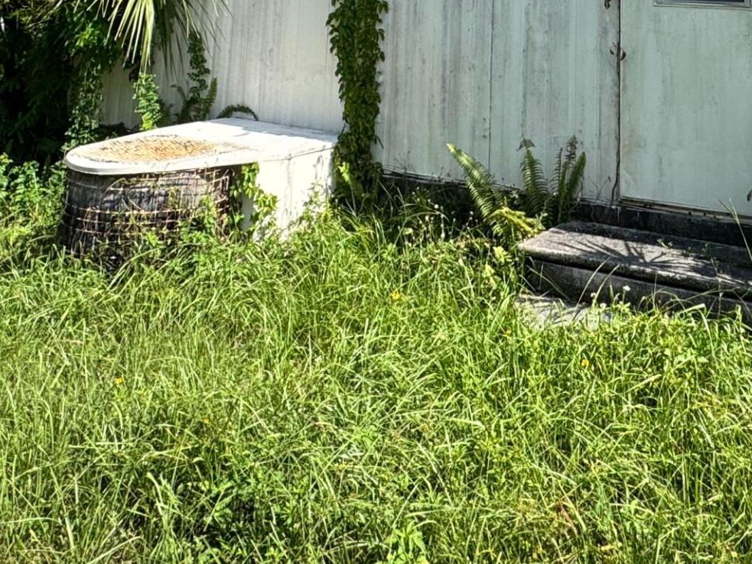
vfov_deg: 28.1
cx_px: 580
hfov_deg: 44.0
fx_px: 891
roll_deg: +0.1
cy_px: -196
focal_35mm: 41
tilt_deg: +9.7
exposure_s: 1/1178
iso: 50
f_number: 2.2
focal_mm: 2.22
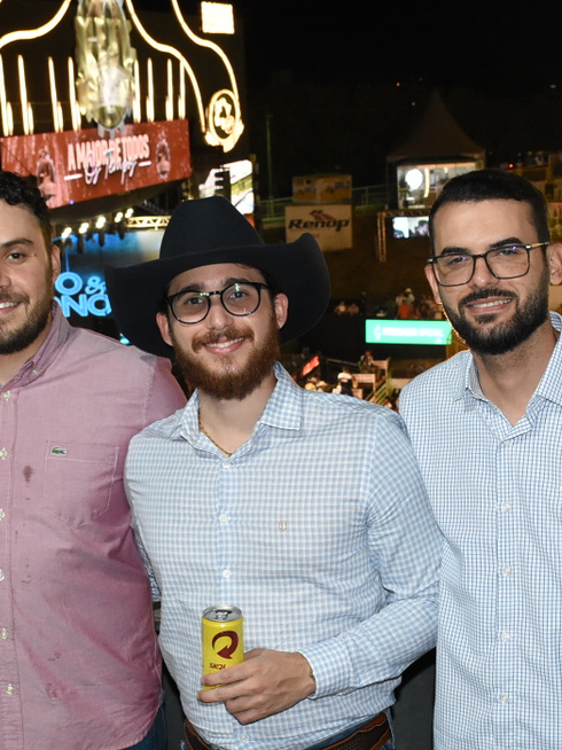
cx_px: 310
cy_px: 437
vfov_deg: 28.5
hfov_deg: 21.6
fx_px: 1473
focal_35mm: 68
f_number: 5.6
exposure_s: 1/60
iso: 1600
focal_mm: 22
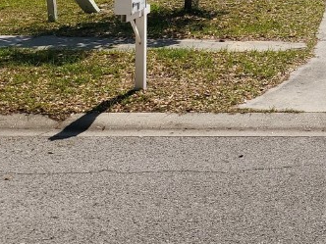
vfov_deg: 18.7
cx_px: 380
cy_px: -56
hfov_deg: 24.2
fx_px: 697
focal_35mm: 74
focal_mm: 5
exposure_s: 1/4142
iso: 40
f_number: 1.8
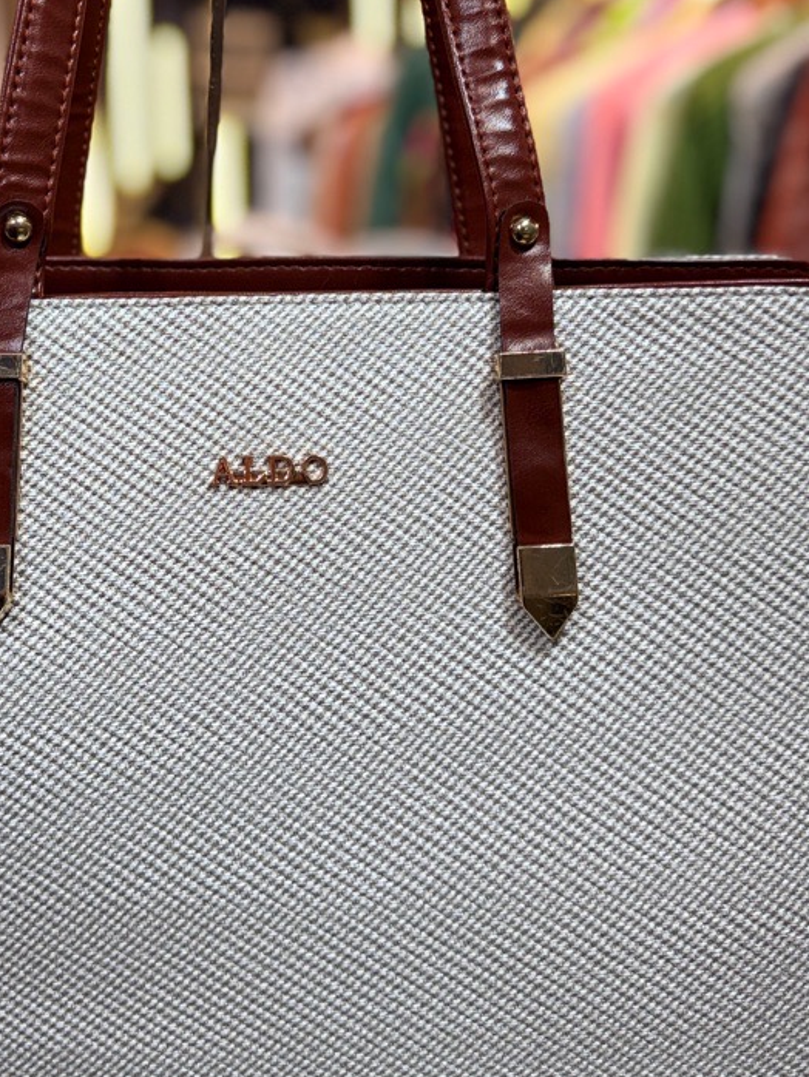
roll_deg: +2.1
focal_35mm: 44
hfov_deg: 32.5
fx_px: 1370
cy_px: 332
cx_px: 253
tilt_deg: -4.5
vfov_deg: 42.2
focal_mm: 6.76
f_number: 1.78
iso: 64
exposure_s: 1/187
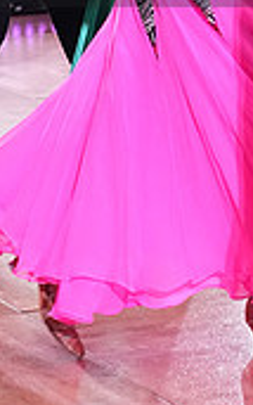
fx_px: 2172
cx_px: 247
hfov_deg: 6.6
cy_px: -71
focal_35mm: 197
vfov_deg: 10.5
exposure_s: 1/320
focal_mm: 38
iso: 3200
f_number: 5.6
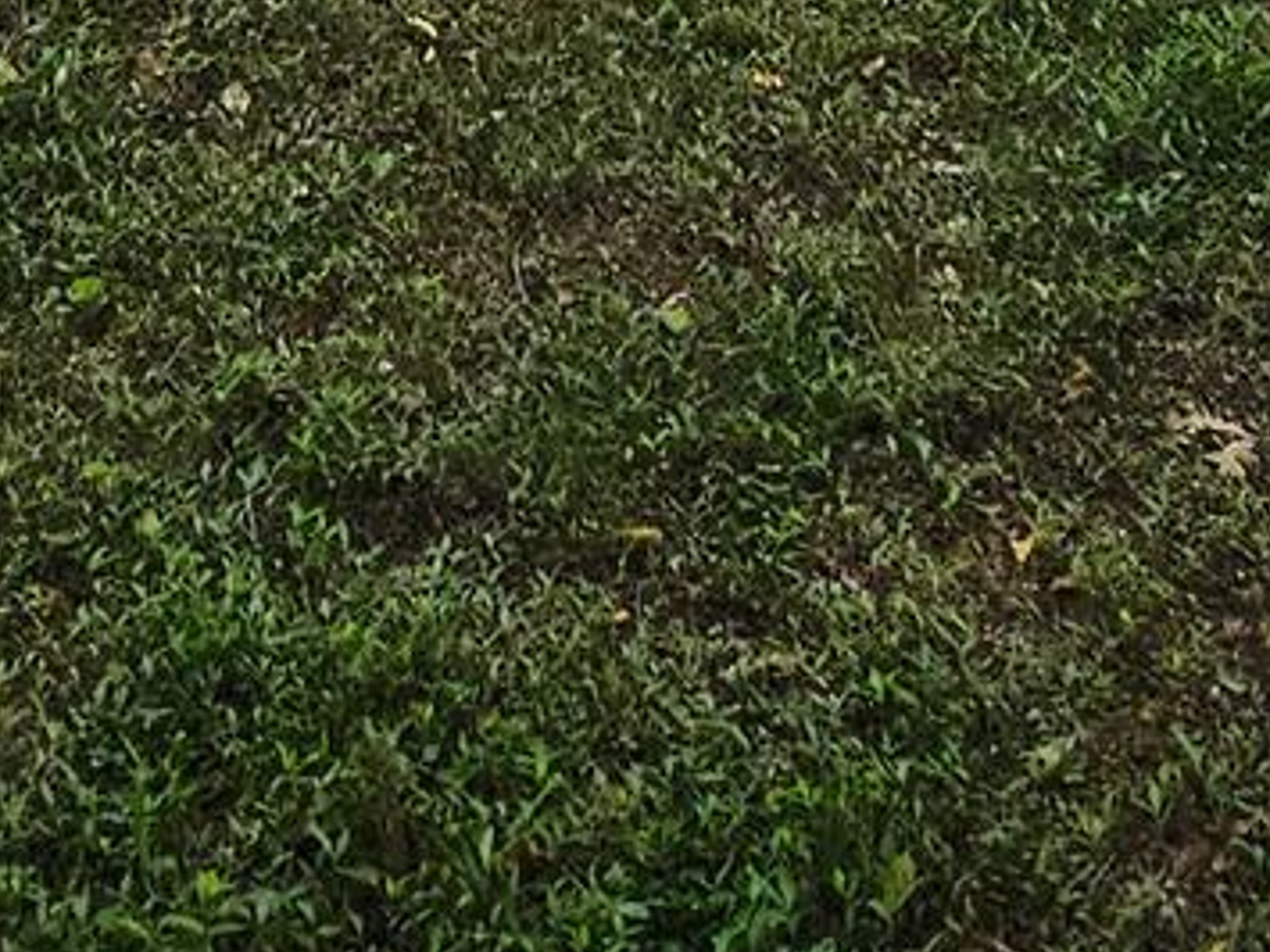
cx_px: 558
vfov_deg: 13.4
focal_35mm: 75
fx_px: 2751
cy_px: -1439
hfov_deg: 26.0
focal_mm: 2.2
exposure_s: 1/1225
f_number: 2.2
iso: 50
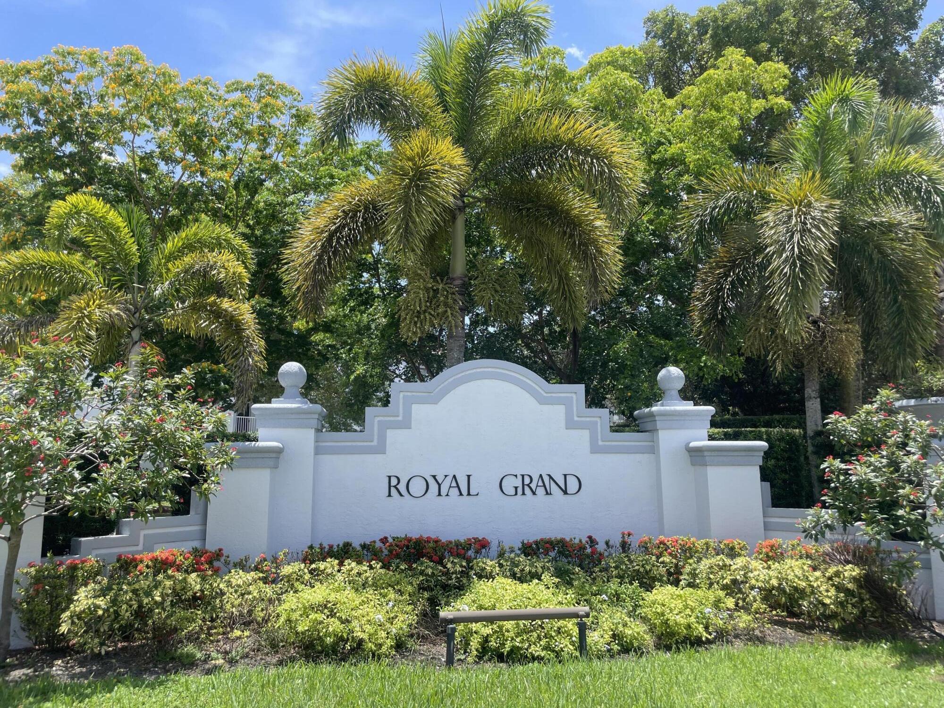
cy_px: 354
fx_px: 709
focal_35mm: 26
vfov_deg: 53.1
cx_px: 472
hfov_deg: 67.3
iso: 32
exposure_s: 1/1575
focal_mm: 4.2
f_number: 1.6
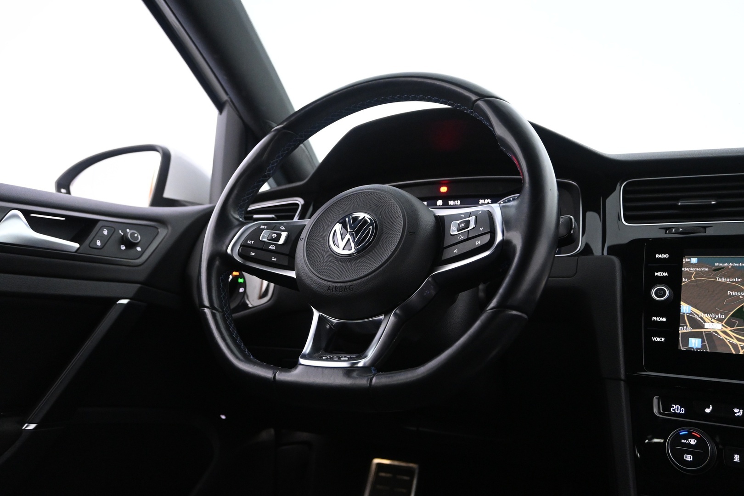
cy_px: 248
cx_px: 372
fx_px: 635
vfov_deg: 42.6
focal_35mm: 31
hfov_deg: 60.7
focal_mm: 20.5
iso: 3200
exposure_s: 1/40
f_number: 3.8
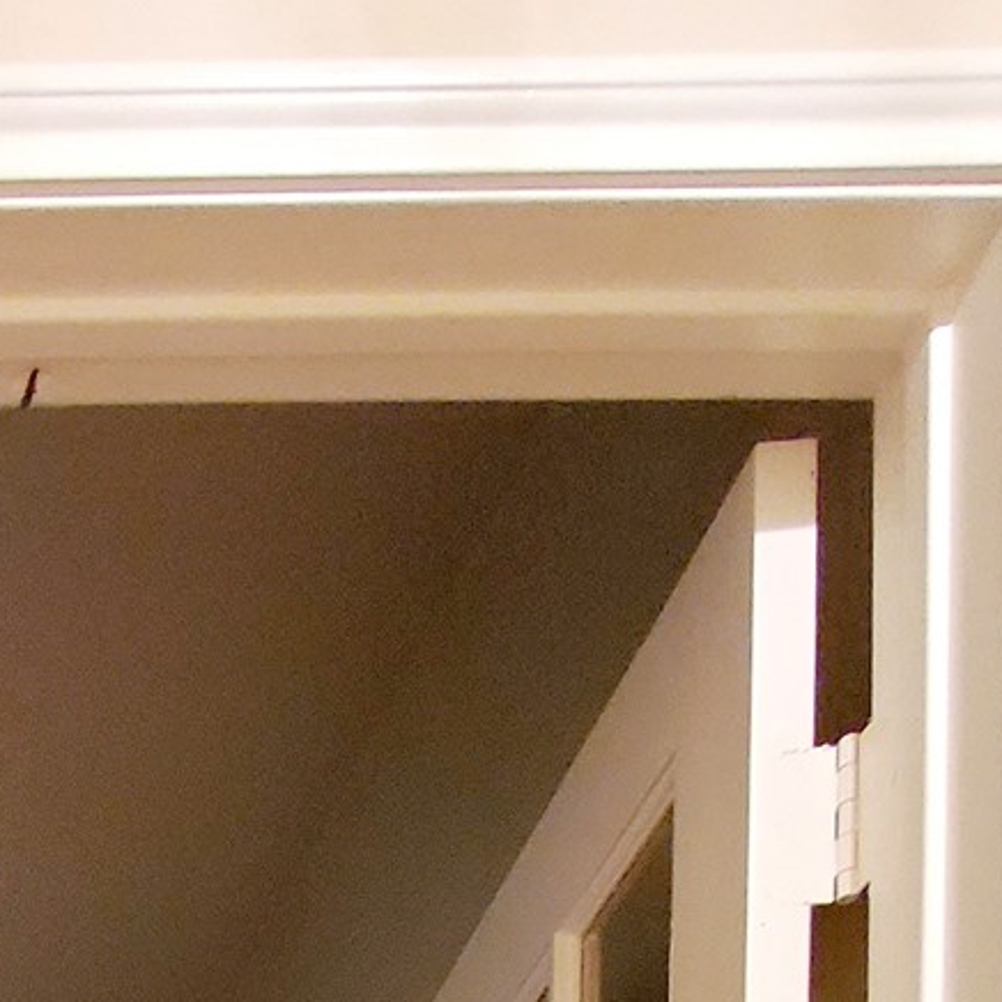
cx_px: -365
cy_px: 2038
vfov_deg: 18.7
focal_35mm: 54
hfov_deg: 26.0
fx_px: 1768
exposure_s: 1/30
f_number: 2.2
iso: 640
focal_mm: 1.8
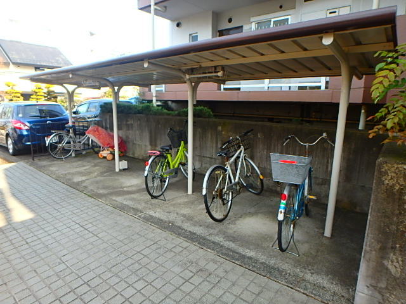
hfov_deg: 79.0
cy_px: 152
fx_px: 246
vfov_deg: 63.4
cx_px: 203
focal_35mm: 21
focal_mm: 3.7
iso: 125
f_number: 3.5
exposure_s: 1/160
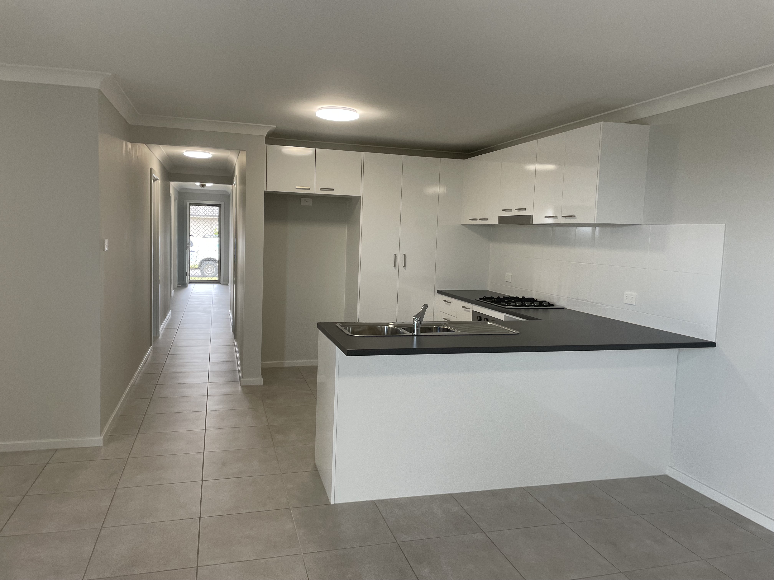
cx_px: 387
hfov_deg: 67.3
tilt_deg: -0.4
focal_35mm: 26
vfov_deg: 53.1
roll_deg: -1.2
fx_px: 581
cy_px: 290
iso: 80
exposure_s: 1/121
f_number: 1.6
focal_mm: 4.2
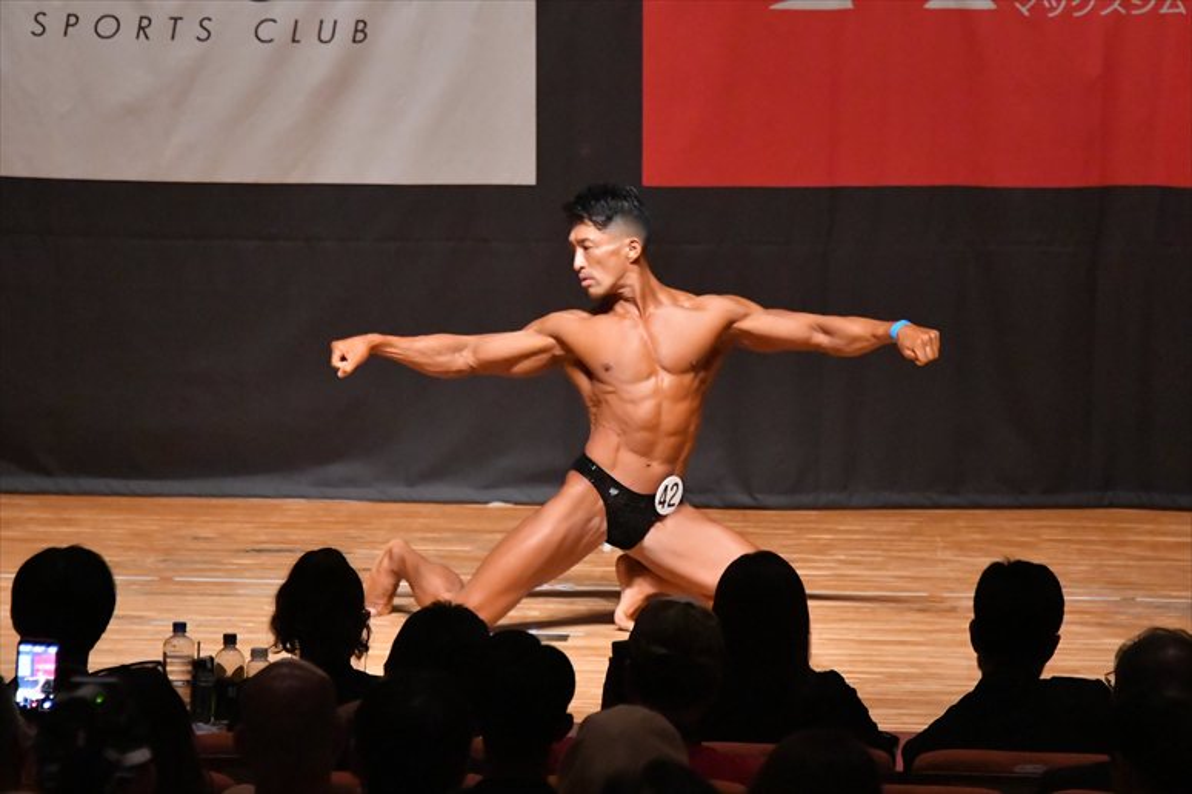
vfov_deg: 5.1
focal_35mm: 270
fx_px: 8936
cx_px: 596
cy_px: 397
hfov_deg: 7.6
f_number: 5.6
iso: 12800
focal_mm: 180
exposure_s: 1/400
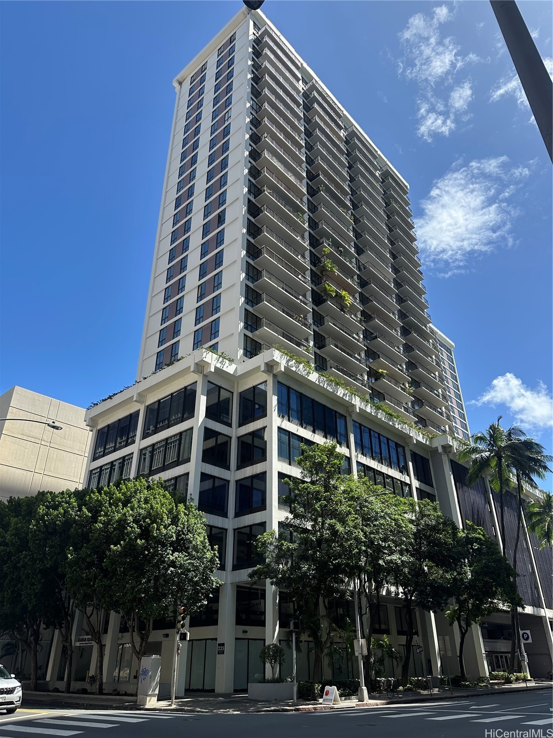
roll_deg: -0.9
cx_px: 276
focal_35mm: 24
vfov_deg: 71.6
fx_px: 511
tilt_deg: +29.7
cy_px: 369
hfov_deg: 56.8
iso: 80
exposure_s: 1/2809
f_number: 1.78
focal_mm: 6.86
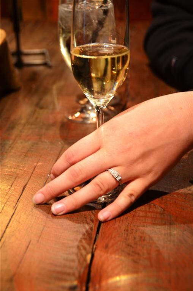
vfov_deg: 27.1
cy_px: 146
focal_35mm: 75
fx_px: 606
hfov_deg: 18.1
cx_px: 96
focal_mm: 50
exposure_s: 1
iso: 200
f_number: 5
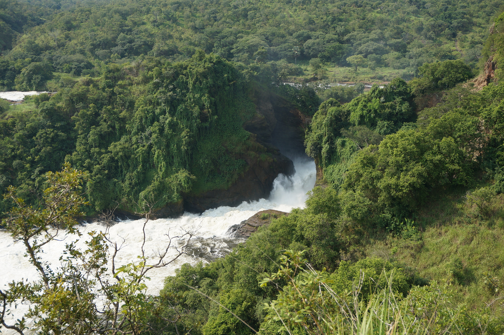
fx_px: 608
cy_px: 168
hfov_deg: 45.0
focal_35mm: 44
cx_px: 252
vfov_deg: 30.8
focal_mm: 29
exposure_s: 1/250
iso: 100
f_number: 5.6
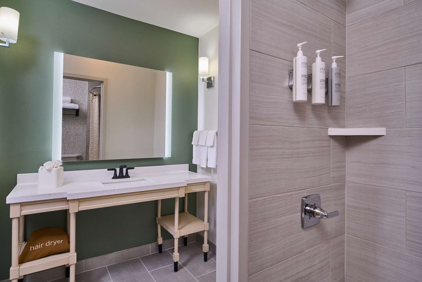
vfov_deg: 64.6
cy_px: 141
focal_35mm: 19
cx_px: 211
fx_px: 223
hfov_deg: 86.9
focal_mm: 19
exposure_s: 1/25
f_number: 9
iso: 160
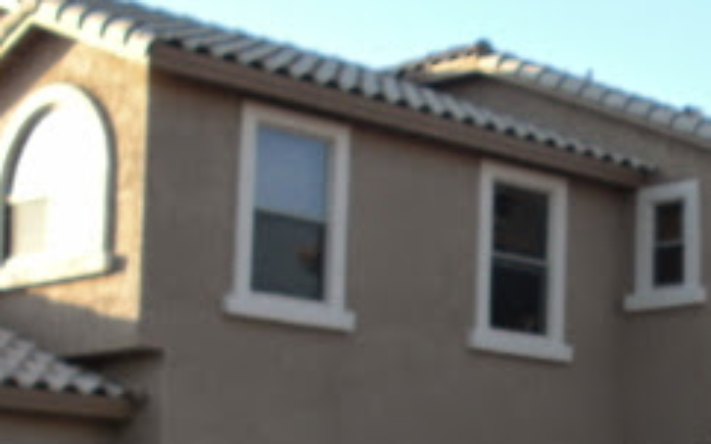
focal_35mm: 101
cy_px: 559
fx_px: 1956
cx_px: 623
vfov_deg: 12.6
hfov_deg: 20.2
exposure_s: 1/200
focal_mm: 6.3
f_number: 2.8
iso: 50
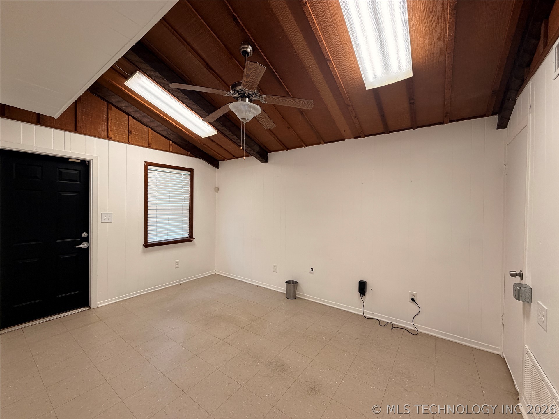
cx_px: 280
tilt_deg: -1.2
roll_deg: -0.6
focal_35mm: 14
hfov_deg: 102.1
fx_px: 226
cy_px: 210
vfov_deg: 85.7
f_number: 2.2
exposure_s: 1/120
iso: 160
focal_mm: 2.22
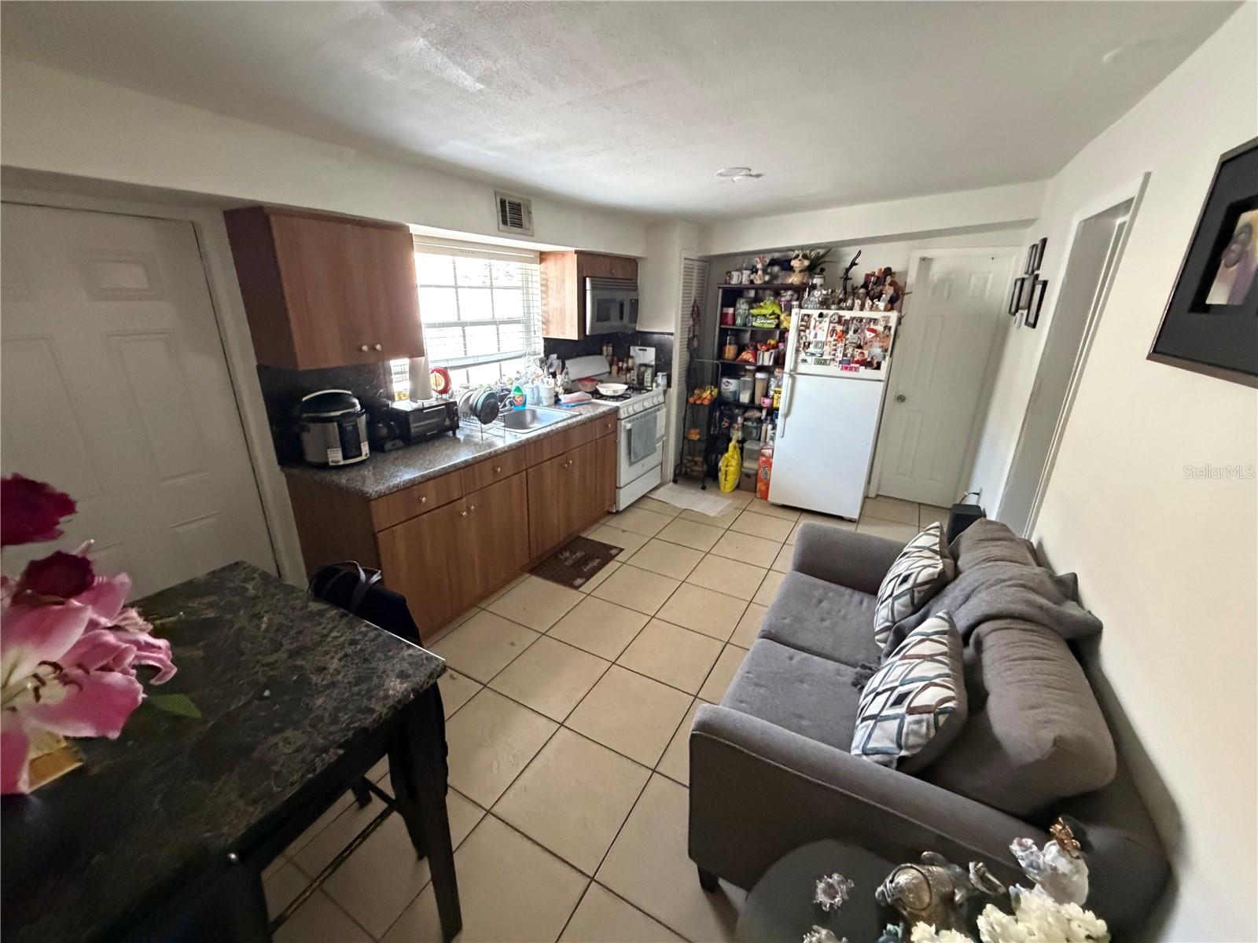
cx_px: 629
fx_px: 509
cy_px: 472
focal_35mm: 14
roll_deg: -2.0
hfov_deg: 102.1
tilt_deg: -16.9
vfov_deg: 85.7
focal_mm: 2.22
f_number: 2.2
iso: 1000
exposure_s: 1/60
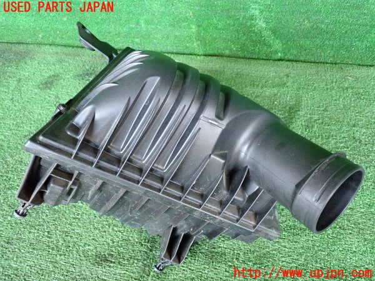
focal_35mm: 32
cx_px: 188
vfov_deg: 44.2
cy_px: 140
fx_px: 347
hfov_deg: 56.8
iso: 640
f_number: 2.4
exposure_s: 1/125
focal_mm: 5.79
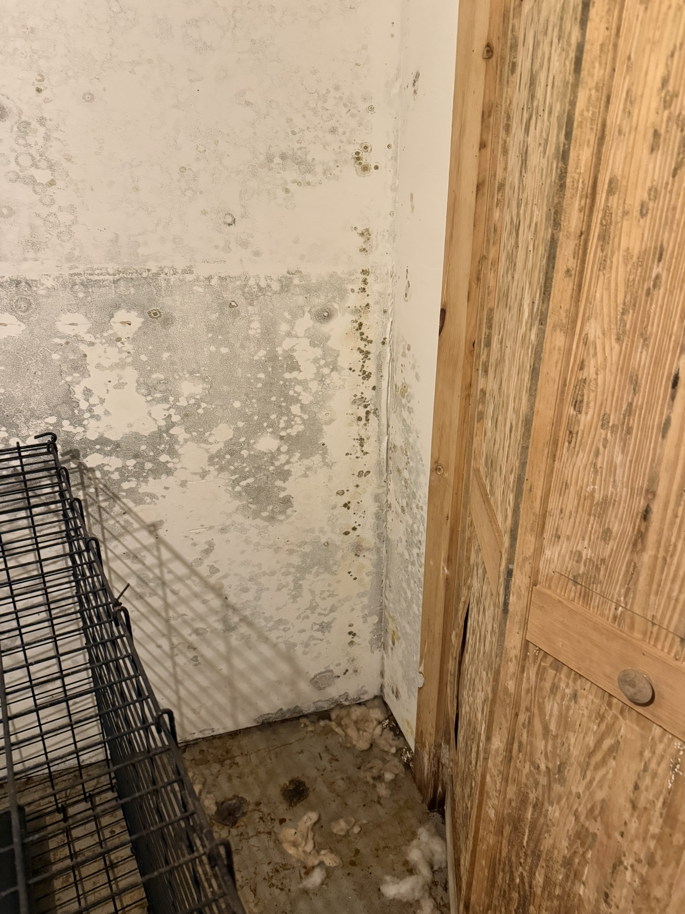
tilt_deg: -20.8
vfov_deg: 71.6
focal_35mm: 24
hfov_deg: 56.8
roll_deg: -1.3
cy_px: 457
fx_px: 633
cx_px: 342
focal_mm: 6.76
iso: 800
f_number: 1.78
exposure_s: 1/60
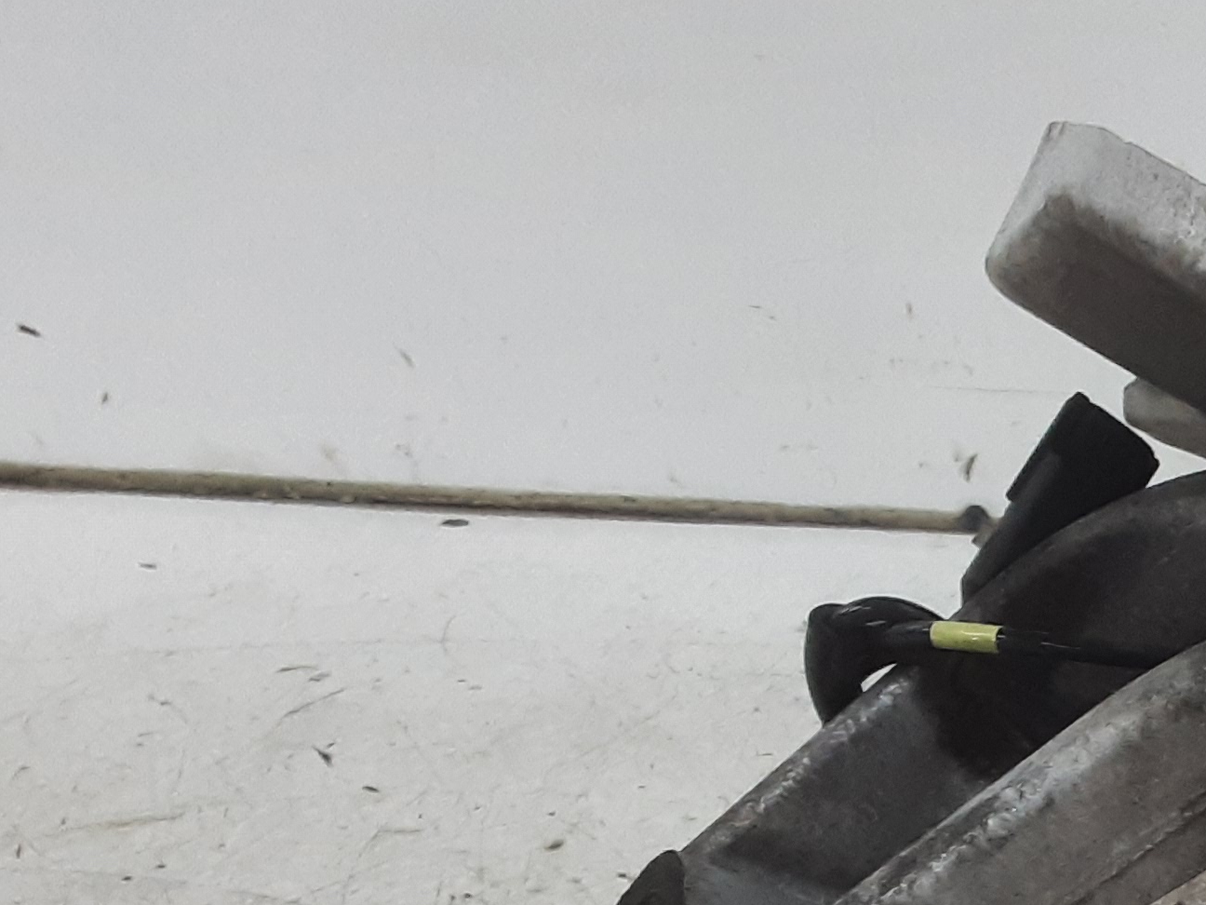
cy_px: 1042
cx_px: 1414
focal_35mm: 68
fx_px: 2369
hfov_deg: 25.8
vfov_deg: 20.4
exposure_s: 1/50
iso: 160
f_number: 1.9
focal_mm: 2.91
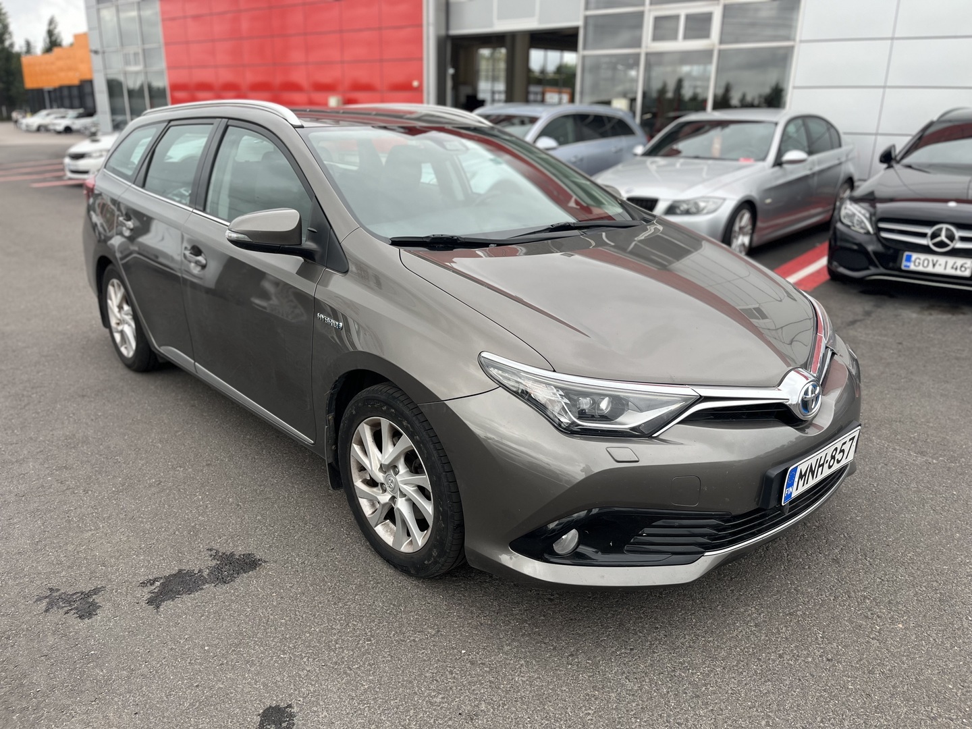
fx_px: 730
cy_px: 364
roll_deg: -1.3
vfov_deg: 53.1
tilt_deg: -18.8
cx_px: 486
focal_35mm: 26
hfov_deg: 67.3
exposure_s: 1/592
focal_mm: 5.1
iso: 50
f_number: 1.6
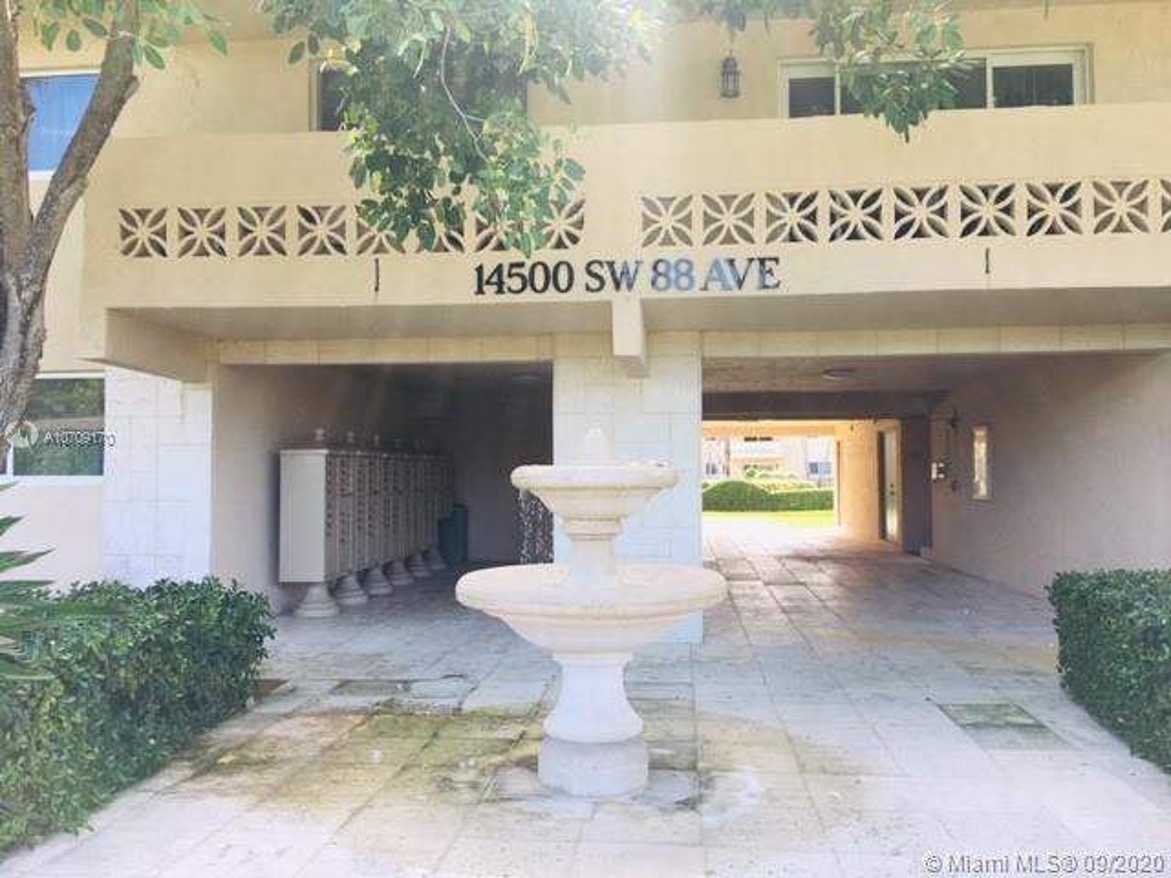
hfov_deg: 61.7
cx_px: 586
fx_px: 981
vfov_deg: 48.2
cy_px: 439
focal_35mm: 29
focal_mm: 4.15
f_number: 2.2
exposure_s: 1/120
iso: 32
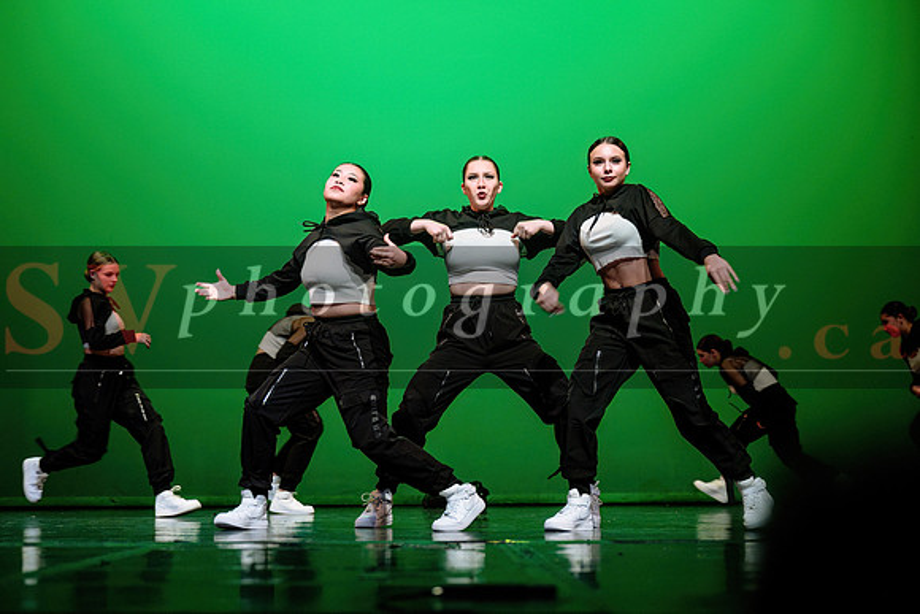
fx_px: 1544
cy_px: 307
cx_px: 442
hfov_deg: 33.2
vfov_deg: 22.5
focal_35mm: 60
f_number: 2.8
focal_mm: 58
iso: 2000
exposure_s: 1/270
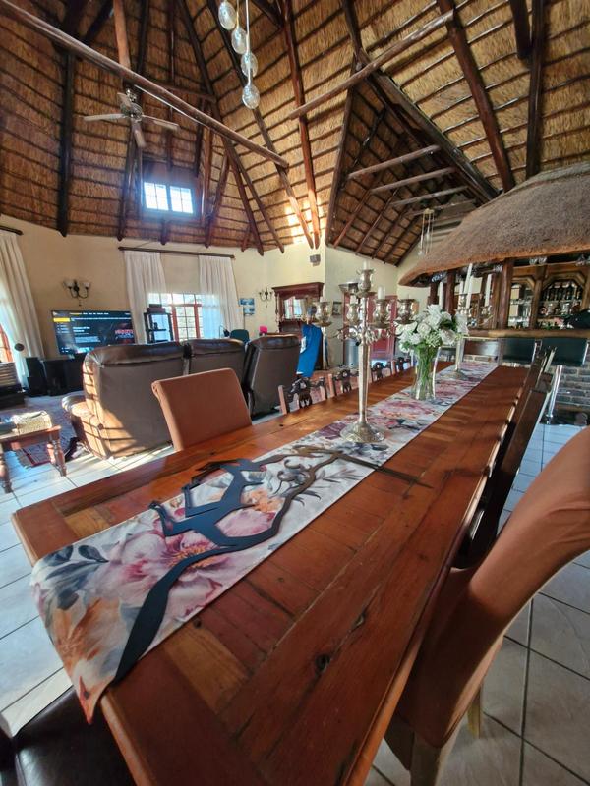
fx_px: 295
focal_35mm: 13
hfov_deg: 89.9
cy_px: 393
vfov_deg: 106.2
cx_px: 295
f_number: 2.2
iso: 400
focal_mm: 1.74
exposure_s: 1/30
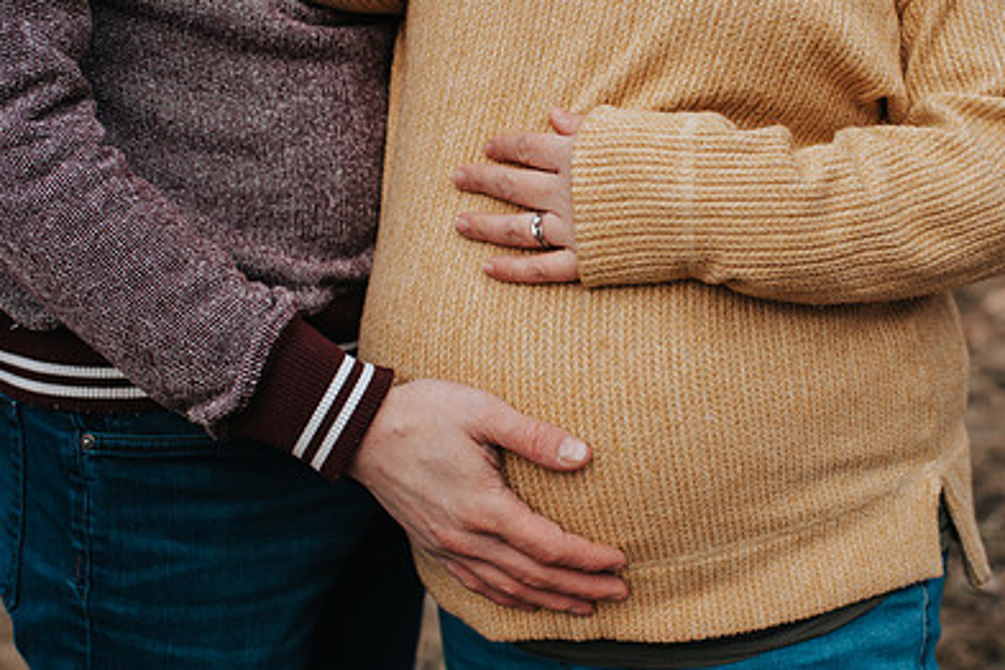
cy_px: 298
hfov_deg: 33.8
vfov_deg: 23.0
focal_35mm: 59
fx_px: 1647
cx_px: 618
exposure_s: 1/400
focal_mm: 35
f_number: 3.2
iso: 100
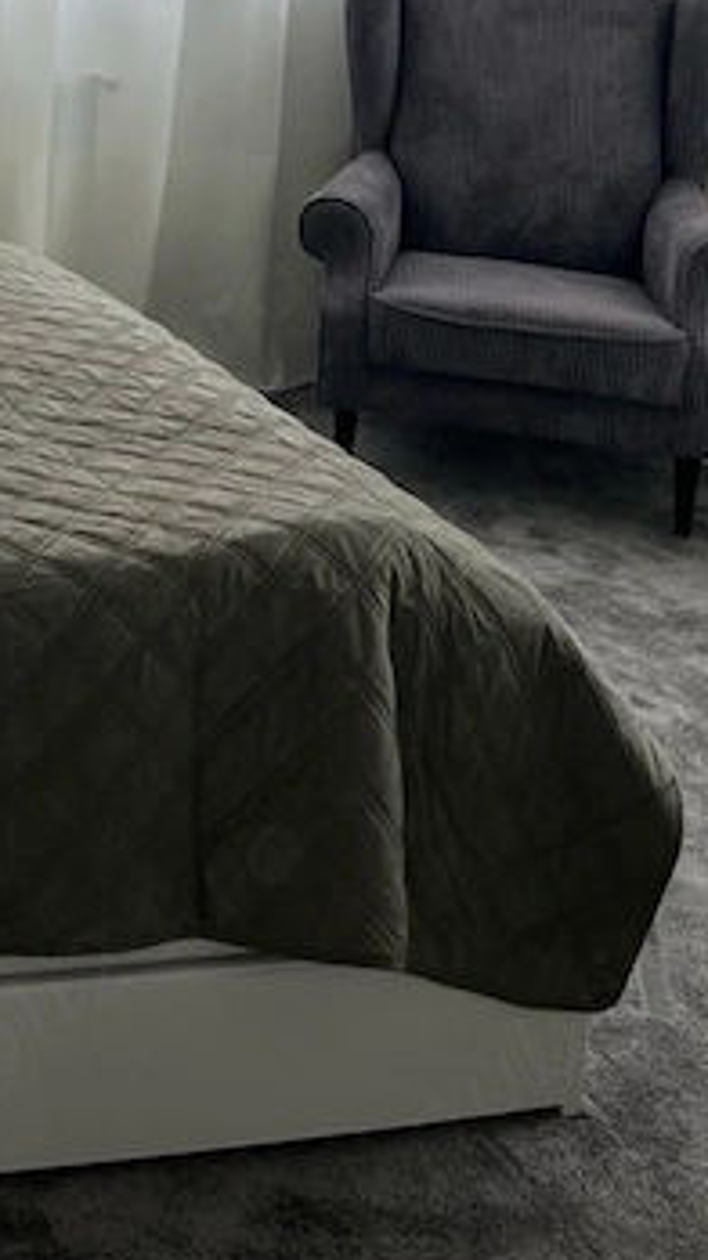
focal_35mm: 65
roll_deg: -1.4
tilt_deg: -5.3
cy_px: -47
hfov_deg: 16.8
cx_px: -347
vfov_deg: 29.8
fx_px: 2172
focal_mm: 5.1
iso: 32
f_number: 1.6
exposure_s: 1/130
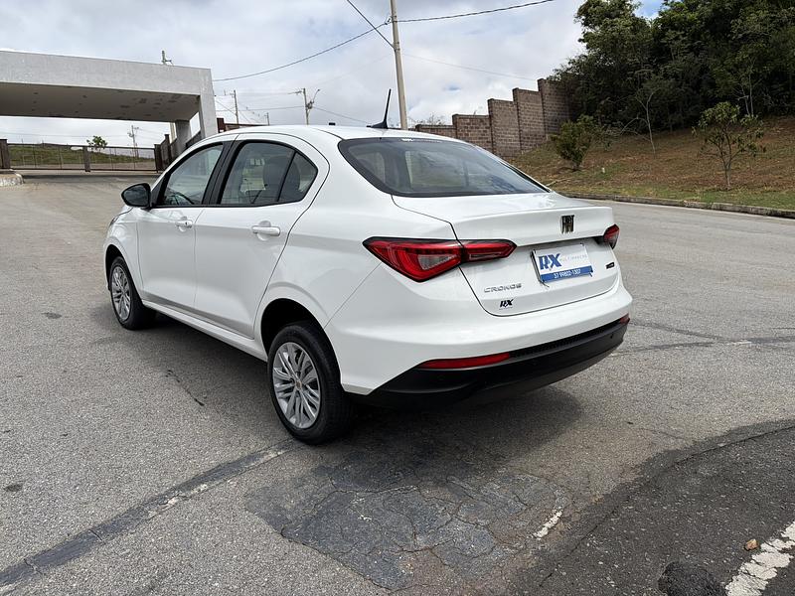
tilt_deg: -2.0
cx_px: 398
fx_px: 597
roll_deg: +6.0
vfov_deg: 53.1
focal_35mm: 26
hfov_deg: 67.3
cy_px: 298
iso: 64
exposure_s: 1/10101
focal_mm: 5.96
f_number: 1.6
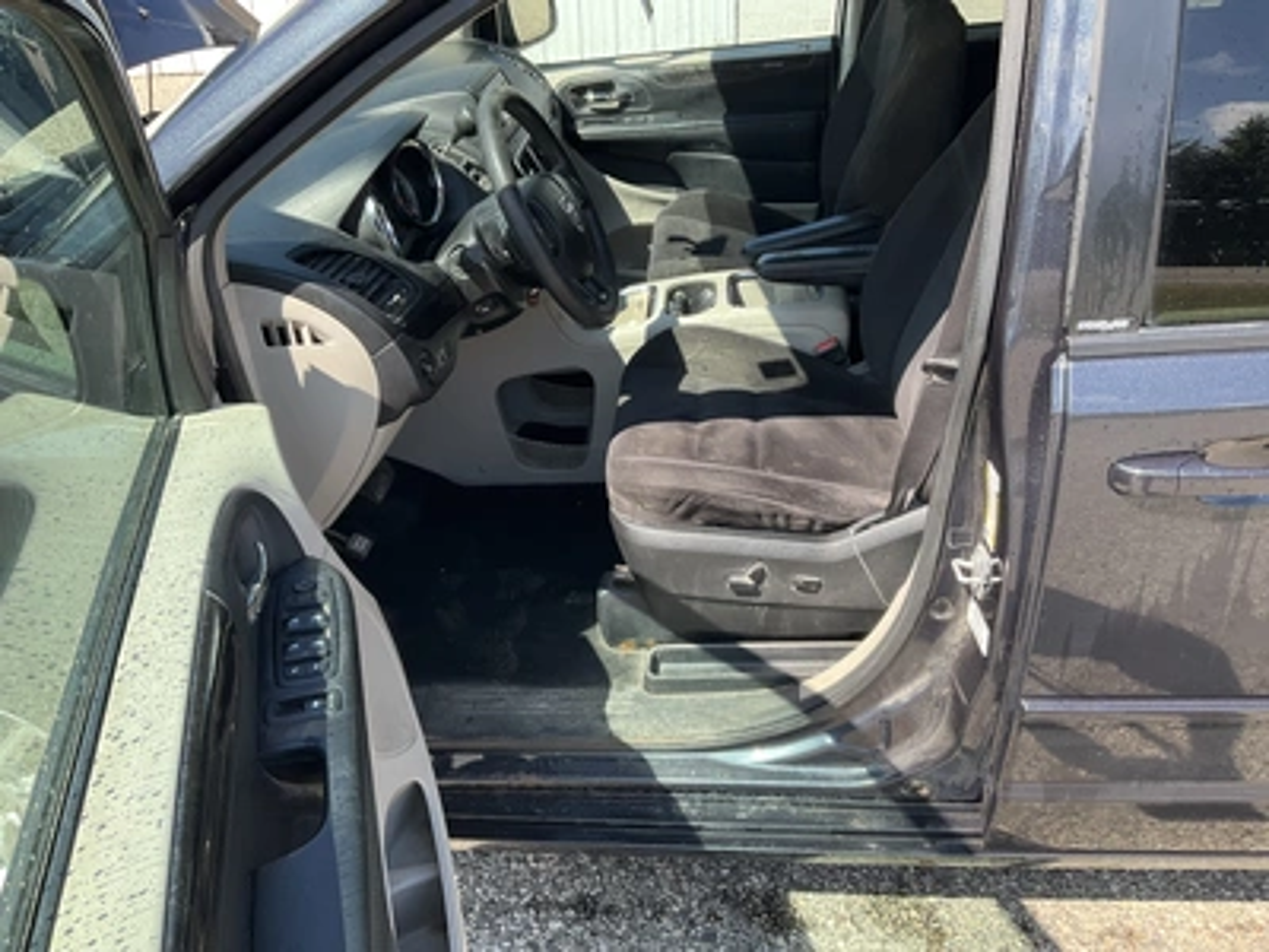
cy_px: 476
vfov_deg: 48.2
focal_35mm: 29
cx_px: 634
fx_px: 1063
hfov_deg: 61.7
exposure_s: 1/292
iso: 25
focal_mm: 3
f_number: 1.8
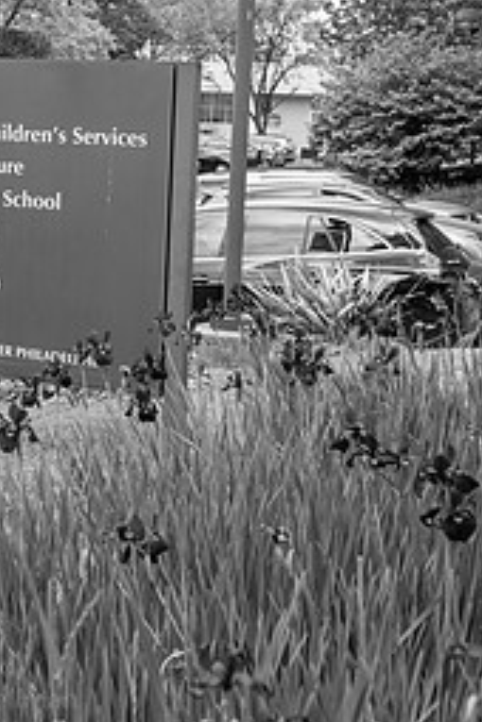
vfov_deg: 33.1
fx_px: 1205
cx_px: 111
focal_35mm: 60
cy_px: 232
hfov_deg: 22.4
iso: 200
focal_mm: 34
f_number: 6.3
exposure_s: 1/125
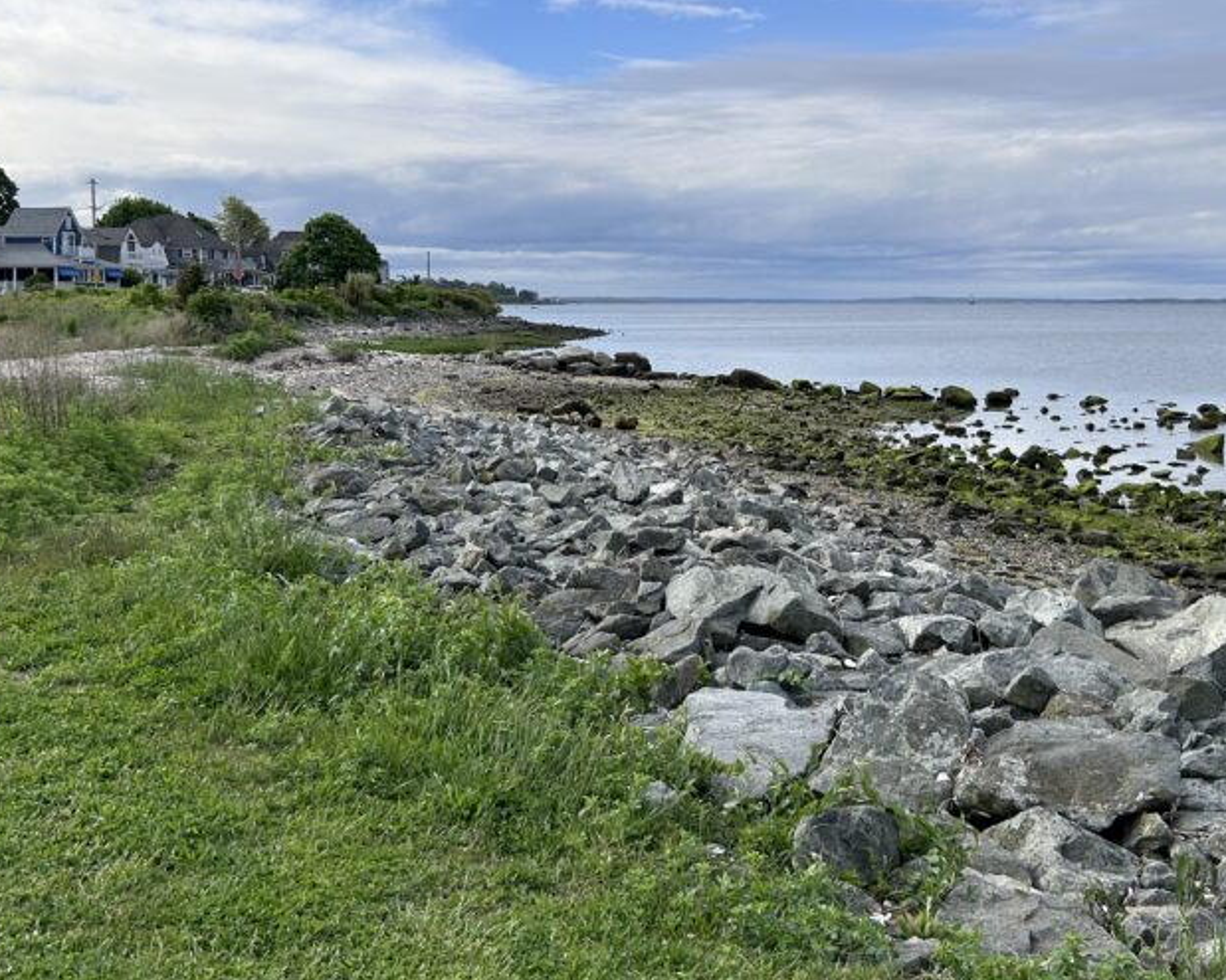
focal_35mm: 42
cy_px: 346
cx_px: 671
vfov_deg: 35.4
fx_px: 1524
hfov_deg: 43.8
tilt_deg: -2.3
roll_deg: +0.2
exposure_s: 1/6211
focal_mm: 5.7
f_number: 1.5
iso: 50
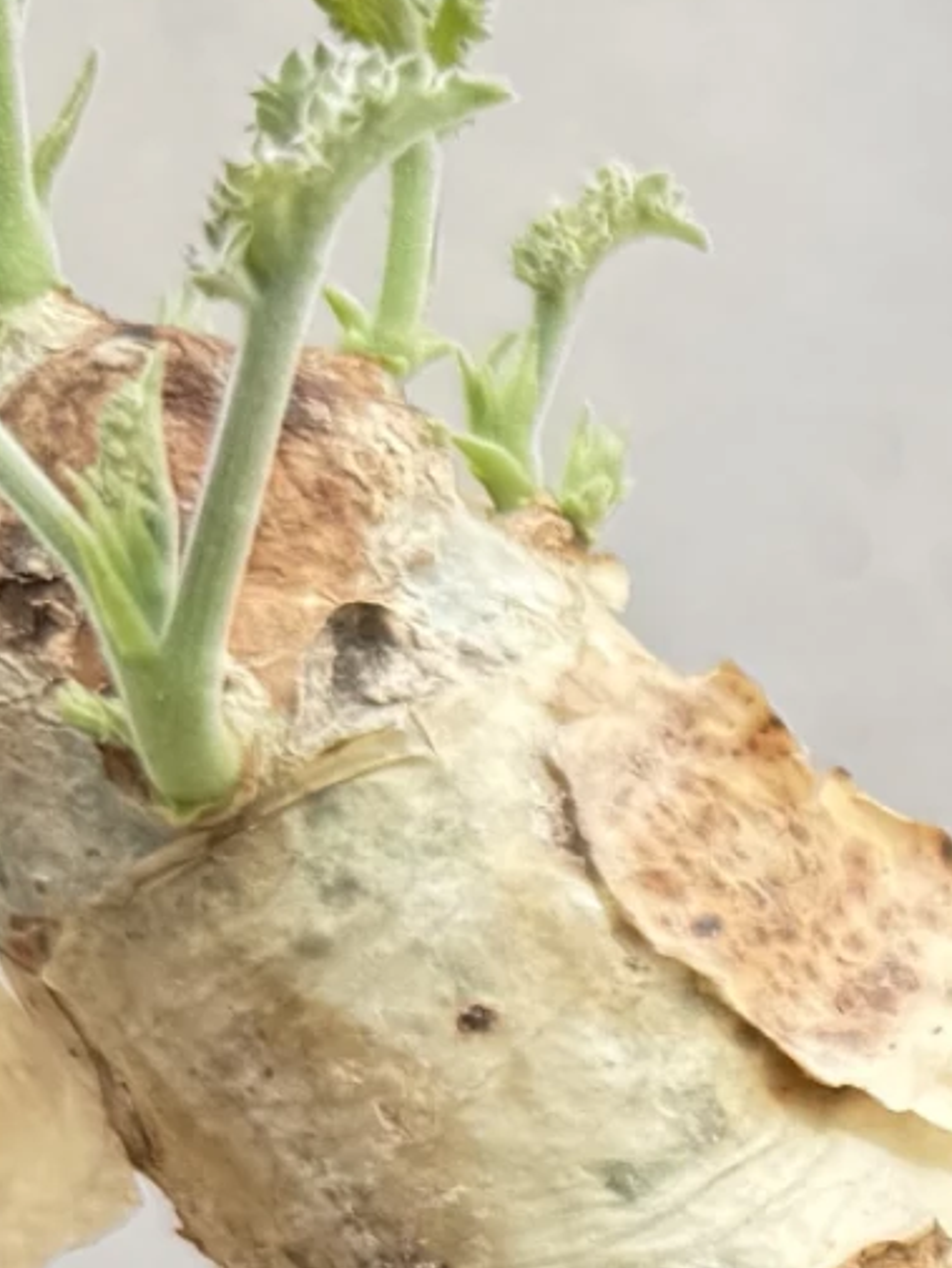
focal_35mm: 135
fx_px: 4948
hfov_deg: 9.8
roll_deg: +0.8
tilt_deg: -9.3
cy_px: 1901
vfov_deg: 13.7
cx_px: 2215
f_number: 1.78
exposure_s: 1/286
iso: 80
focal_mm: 6.76
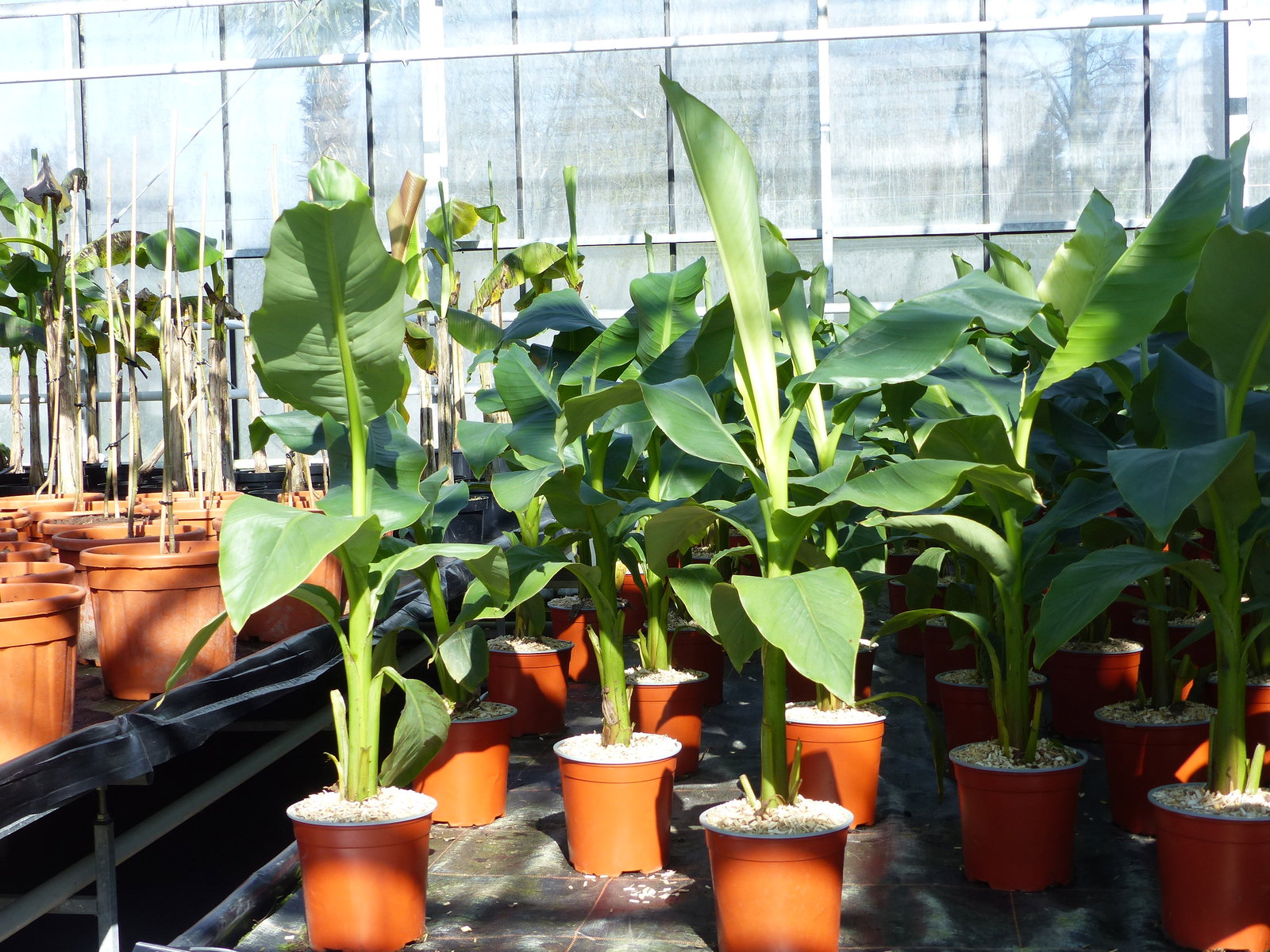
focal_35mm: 50
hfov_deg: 38.2
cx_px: 635
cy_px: 476
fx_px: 1834
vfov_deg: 29.1
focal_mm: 9.1
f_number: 4
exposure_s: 1/320
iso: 100
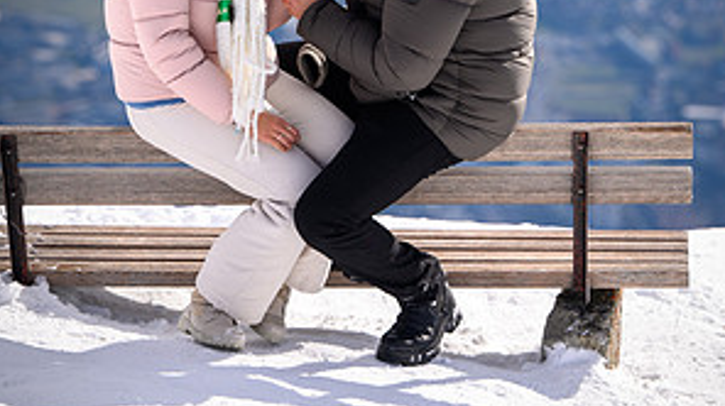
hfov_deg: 10.4
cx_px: 364
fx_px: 3977
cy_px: 24
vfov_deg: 5.8
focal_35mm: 207
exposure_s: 1/1250
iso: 100
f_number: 4
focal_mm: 130
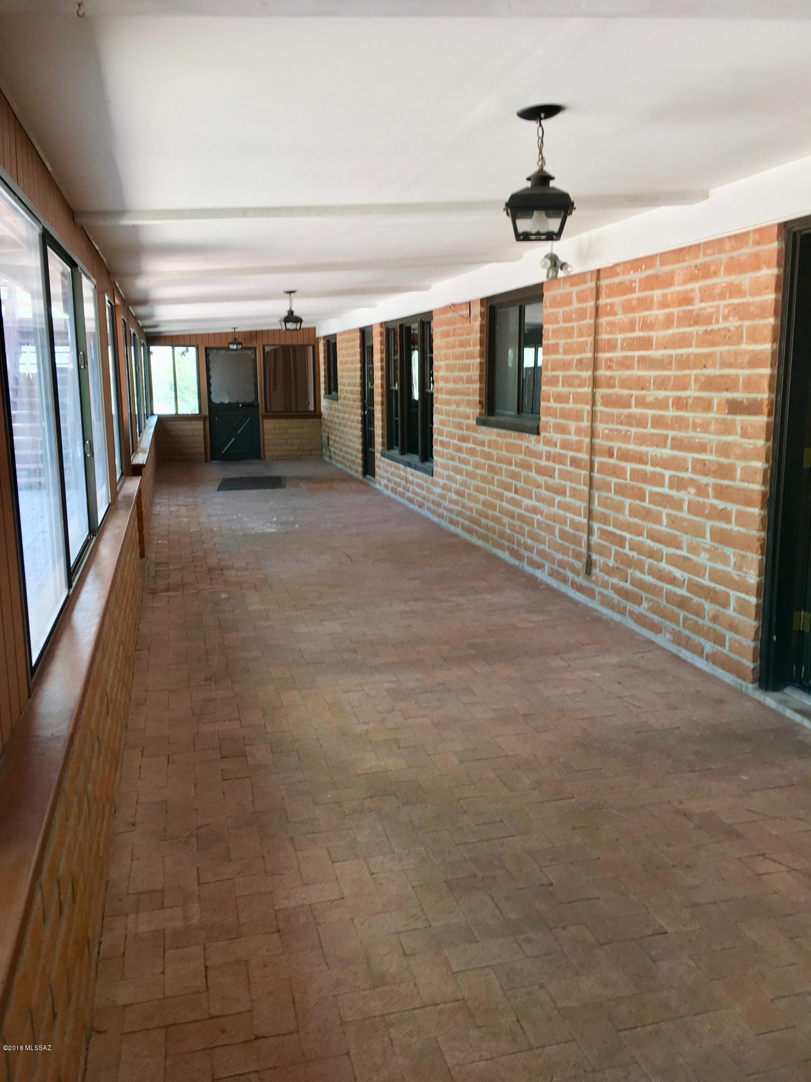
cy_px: 541
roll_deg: +1.2
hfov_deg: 48.2
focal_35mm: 29
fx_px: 906
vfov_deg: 61.7
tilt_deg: -11.0
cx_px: 406
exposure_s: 1/30
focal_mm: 4.15
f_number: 2.2
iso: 25
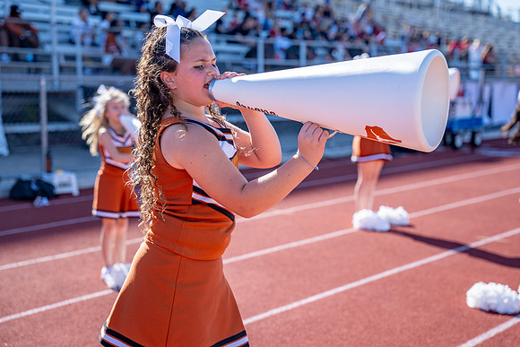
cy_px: 169
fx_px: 847
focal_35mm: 59
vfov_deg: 23.2
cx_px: 243
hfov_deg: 34.1
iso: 100
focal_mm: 53.7
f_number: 2.8
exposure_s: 1/1250
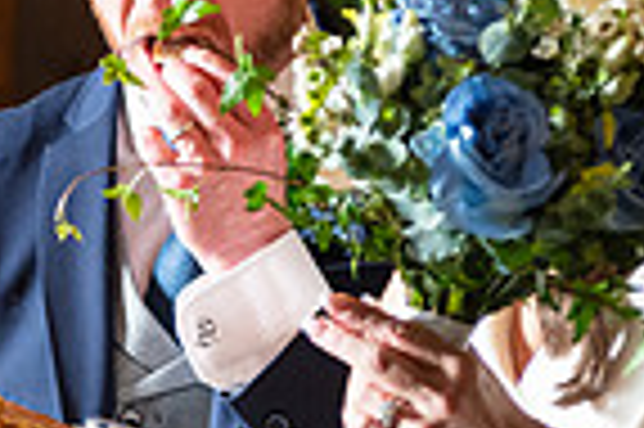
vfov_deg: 4.8
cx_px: -95
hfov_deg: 7.2
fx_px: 5075
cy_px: 349
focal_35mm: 284
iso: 800
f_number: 3.5
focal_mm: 70
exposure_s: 1/160
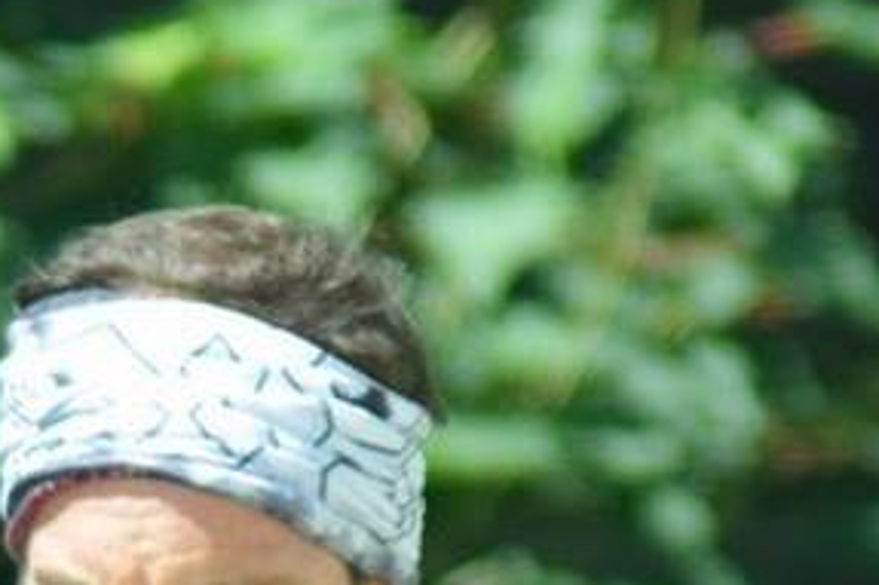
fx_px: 42825
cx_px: -358
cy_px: 1035
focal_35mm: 1755
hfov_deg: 1.2
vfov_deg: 0.8
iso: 560
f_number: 5.3
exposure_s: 1/1000
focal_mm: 280
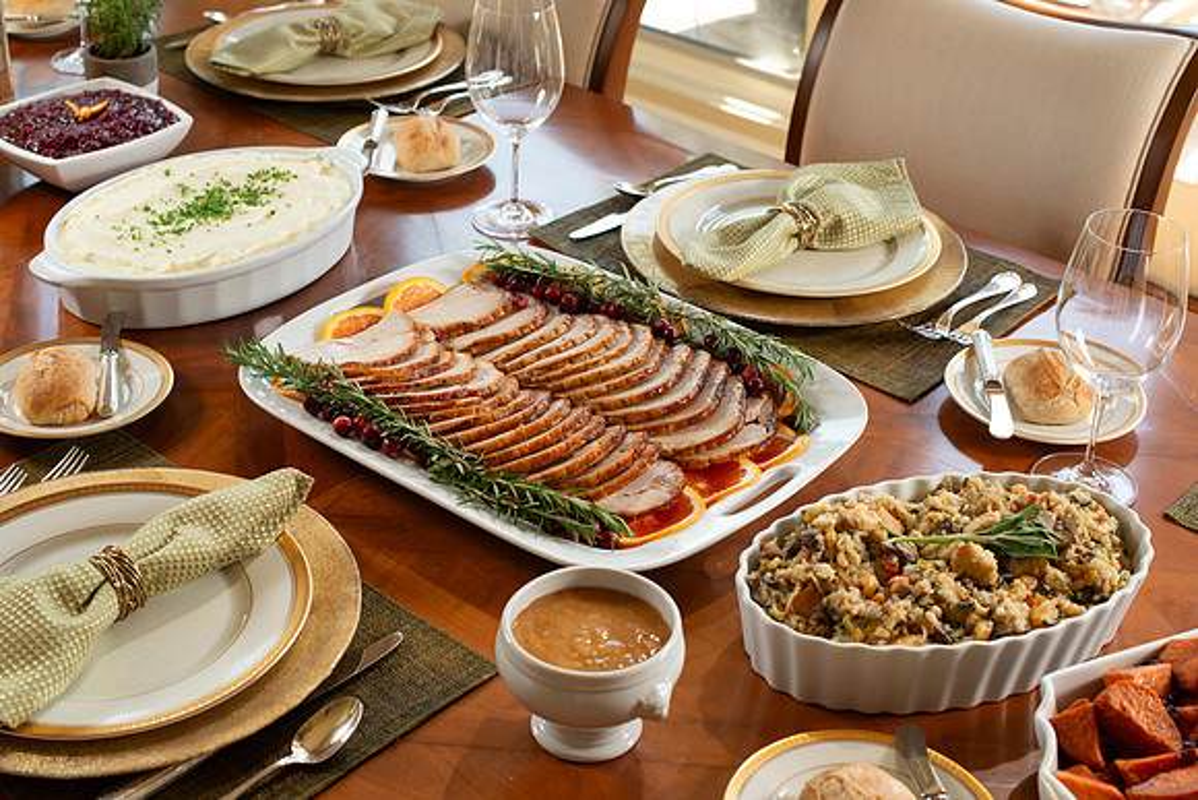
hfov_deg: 39.6
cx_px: 599
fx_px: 1664
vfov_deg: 27.0
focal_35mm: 50
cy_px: 400
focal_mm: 50
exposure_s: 1/60
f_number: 7.1
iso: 250
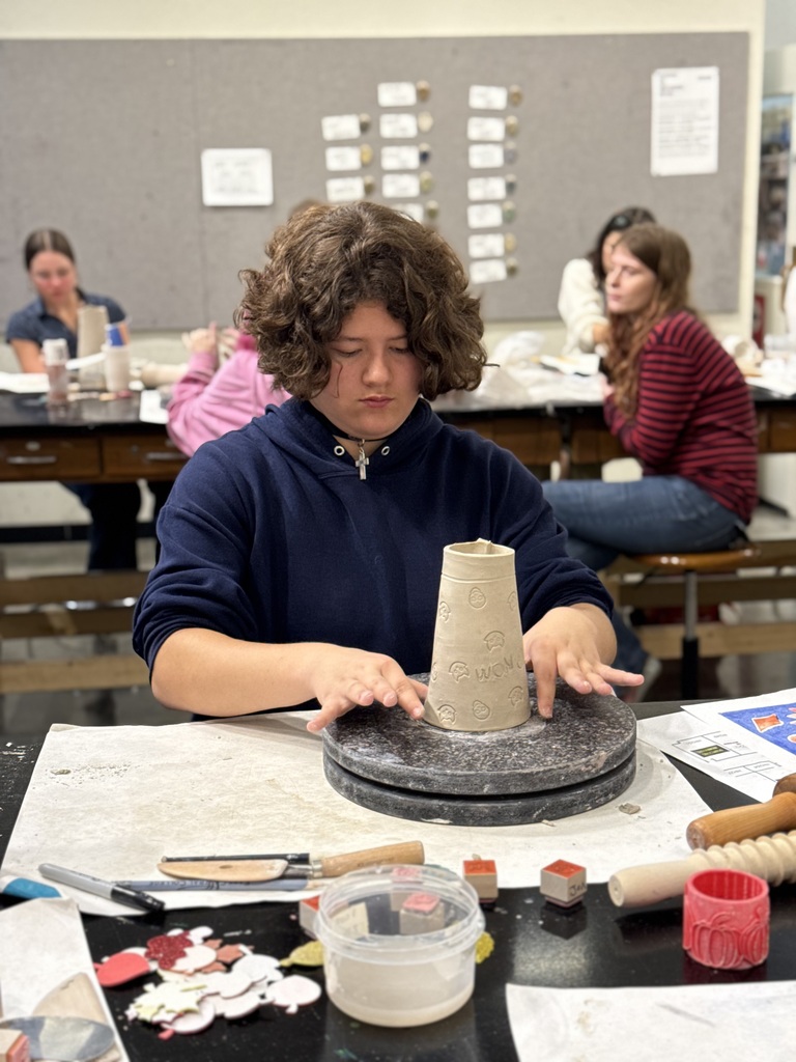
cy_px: 531
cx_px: 398
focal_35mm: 48
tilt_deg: -12.4
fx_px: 1472
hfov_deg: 30.3
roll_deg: +0.6
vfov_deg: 39.7
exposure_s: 1/60
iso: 100
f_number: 1.78
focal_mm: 6.76
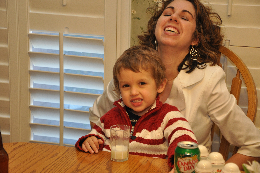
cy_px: 86
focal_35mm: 93
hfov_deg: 21.9
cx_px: 130
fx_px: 671
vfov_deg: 14.7
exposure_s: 1/60
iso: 800
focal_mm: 62
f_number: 5.3
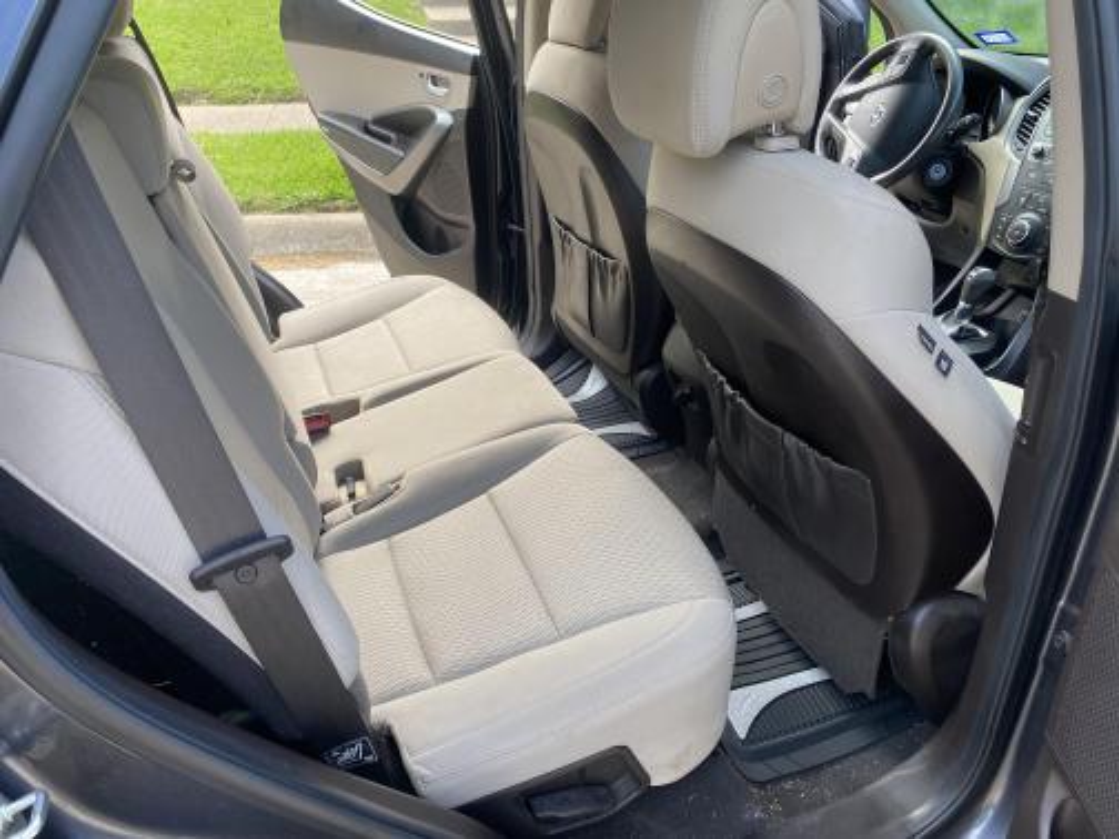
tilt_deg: -30.4
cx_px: 560
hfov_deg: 67.3
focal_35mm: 26
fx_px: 840
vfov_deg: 53.1
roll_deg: -1.9
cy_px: 420
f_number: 1.8
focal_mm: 4.25
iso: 32
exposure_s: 1/177
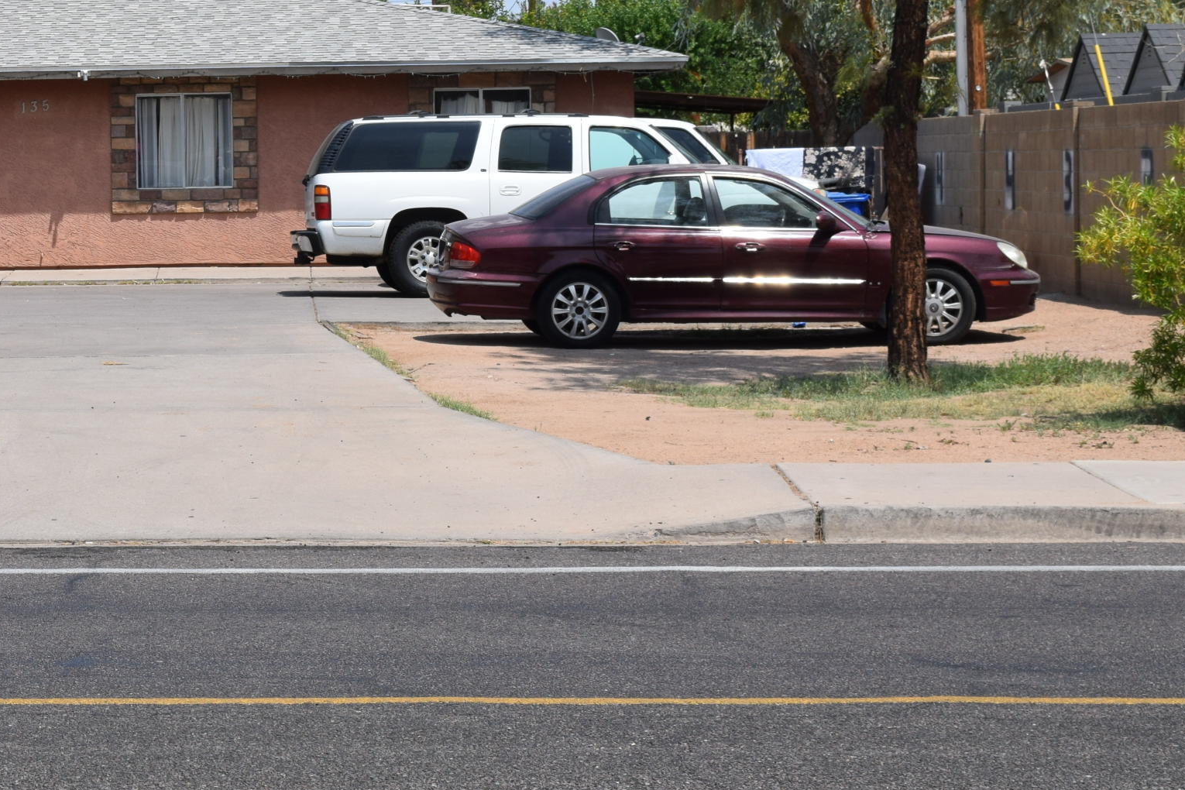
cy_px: 229
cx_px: 26
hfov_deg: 19.9
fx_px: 3291
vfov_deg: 13.7
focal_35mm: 100
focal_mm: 34
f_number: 11
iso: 200
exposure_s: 1/500
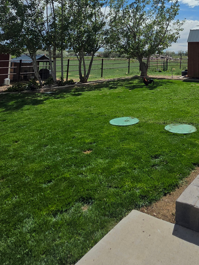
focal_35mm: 29
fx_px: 222
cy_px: 30
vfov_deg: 54.4
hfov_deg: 44.8
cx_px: 170
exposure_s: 1/7590
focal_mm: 2.2
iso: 40
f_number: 1.9
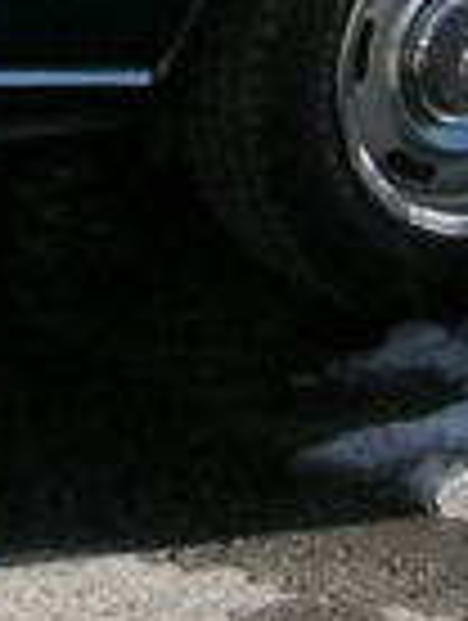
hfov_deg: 5.5
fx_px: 4654
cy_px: -184
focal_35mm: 259
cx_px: -711
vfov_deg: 7.5
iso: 71
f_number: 4.9
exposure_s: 1/340
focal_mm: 5.8
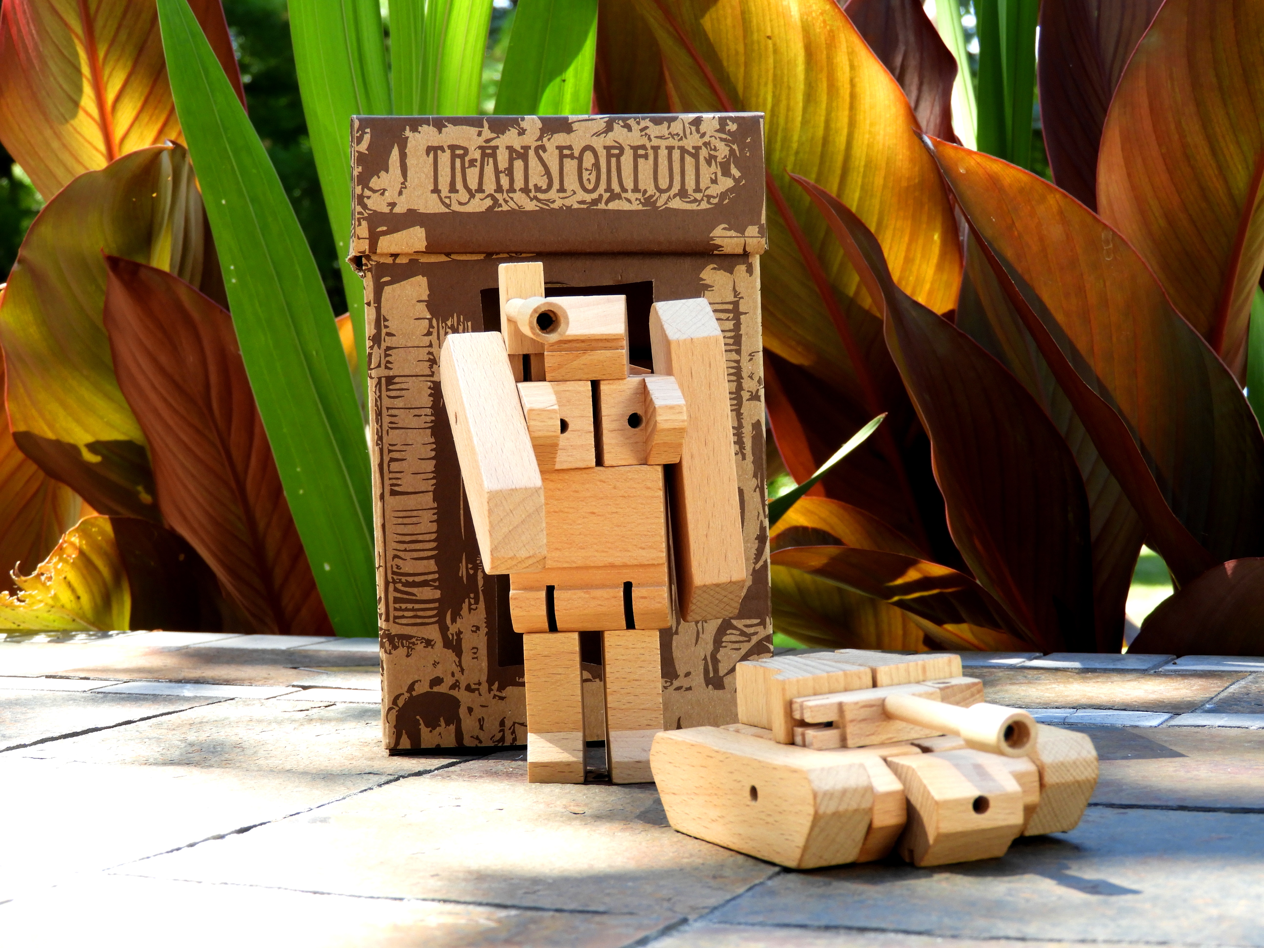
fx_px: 2556
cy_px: 474
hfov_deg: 27.8
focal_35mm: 70
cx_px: 632
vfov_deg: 21.0
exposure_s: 1/80
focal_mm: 12.5
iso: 100
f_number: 4.5
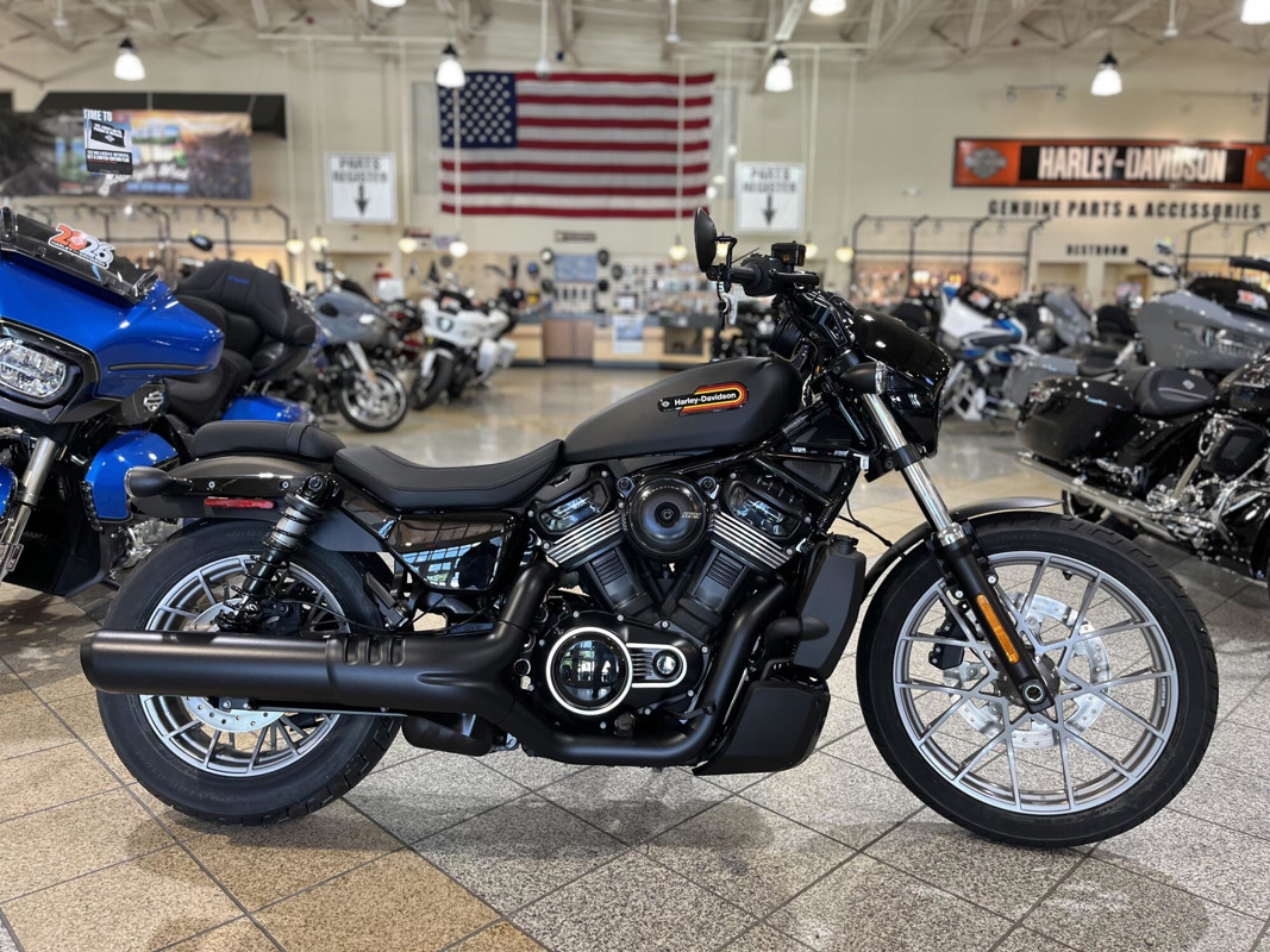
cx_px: 635
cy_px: 476
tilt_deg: -10.4
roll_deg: -0.4
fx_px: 954
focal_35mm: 26
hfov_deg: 67.3
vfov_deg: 53.1
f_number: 1.6
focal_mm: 5.1
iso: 125
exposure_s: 1/60
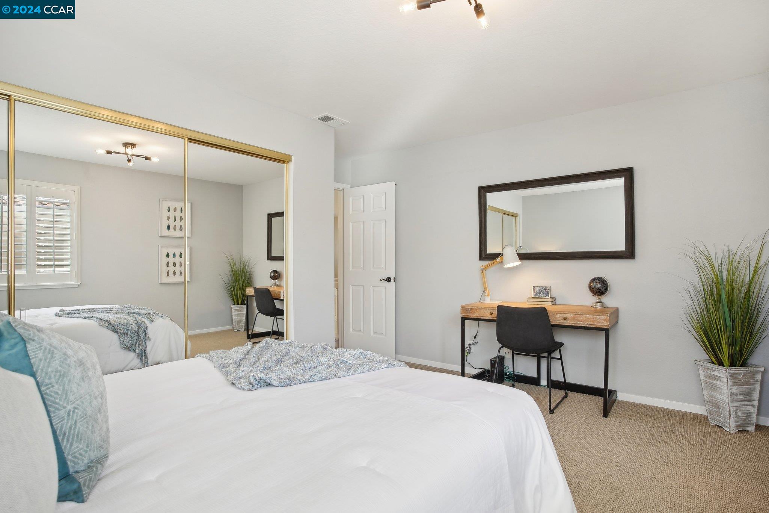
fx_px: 363
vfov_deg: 70.4
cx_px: 384
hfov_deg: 93.3
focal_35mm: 17
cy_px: 256
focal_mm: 17
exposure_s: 1/45
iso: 400
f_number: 8
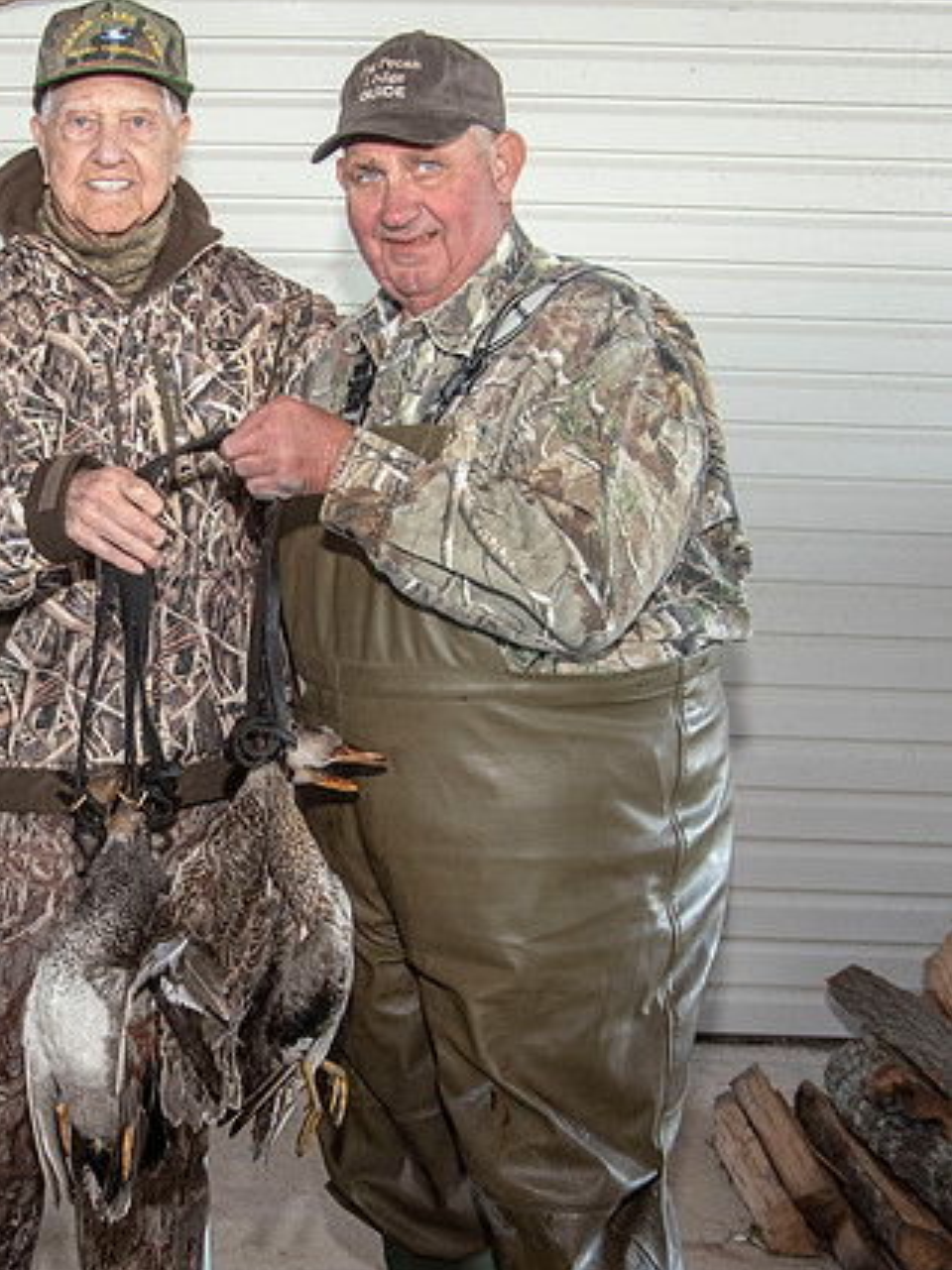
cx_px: 182
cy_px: 658
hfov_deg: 32.6
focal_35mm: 43
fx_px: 1578
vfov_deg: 43.9
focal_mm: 24
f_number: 5.6
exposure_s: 1/125
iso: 1250
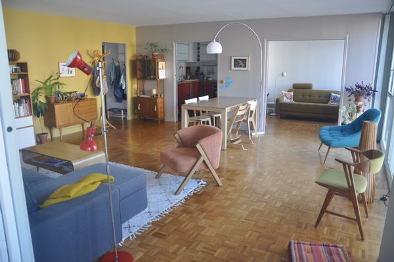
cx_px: 197
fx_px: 295
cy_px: 131
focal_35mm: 27
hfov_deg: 67.4
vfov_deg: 47.9
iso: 560
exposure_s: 1/60
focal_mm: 18
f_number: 4
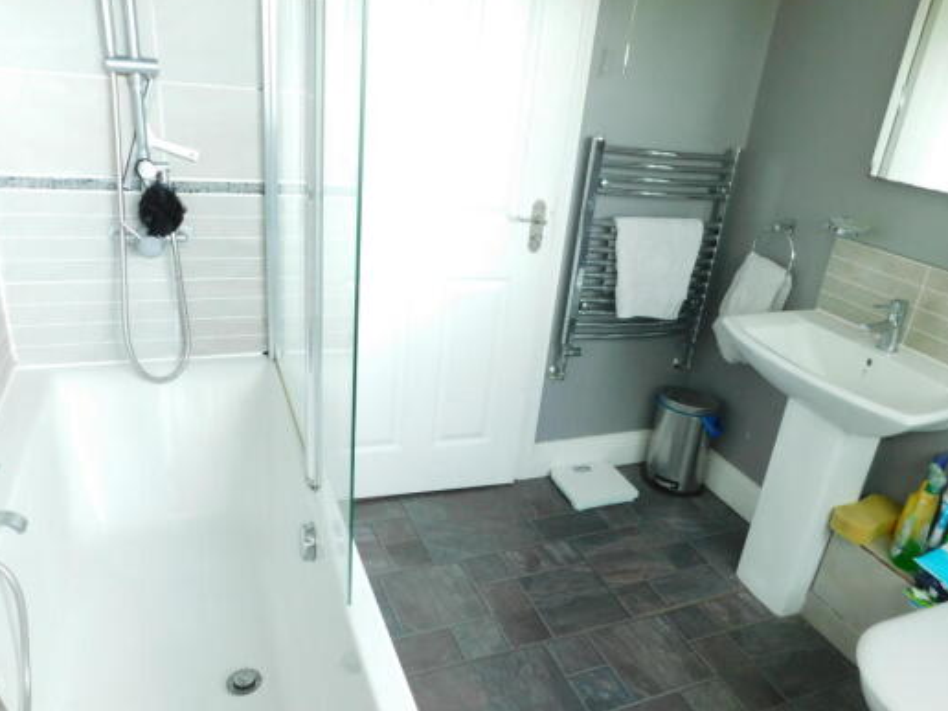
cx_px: 497
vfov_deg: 53.0
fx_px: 712
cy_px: 378
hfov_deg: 67.3
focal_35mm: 26
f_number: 3
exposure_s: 1/30
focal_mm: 4
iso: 320
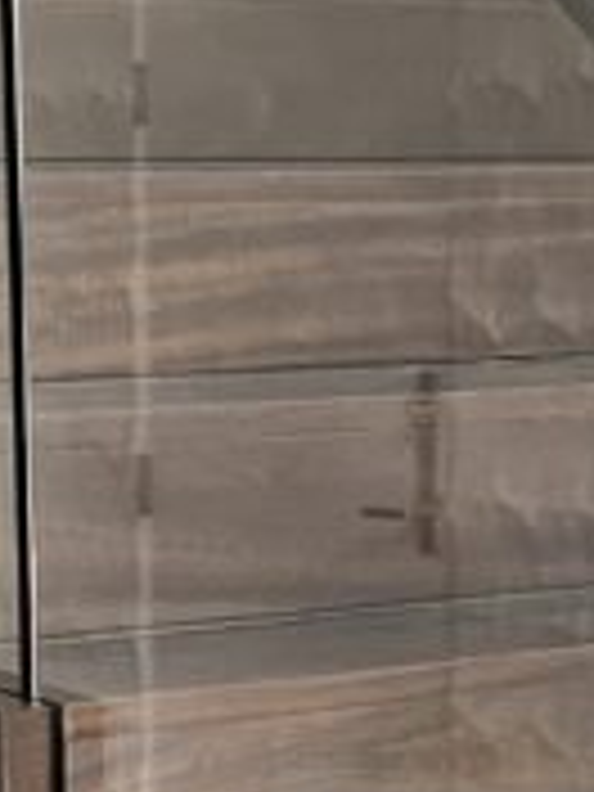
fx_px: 3455
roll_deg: +0.6
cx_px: 621
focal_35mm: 151
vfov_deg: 13.1
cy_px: 490
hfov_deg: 9.7
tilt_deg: -5.9
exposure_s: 1/60
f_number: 1.6
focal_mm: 5.1
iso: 320
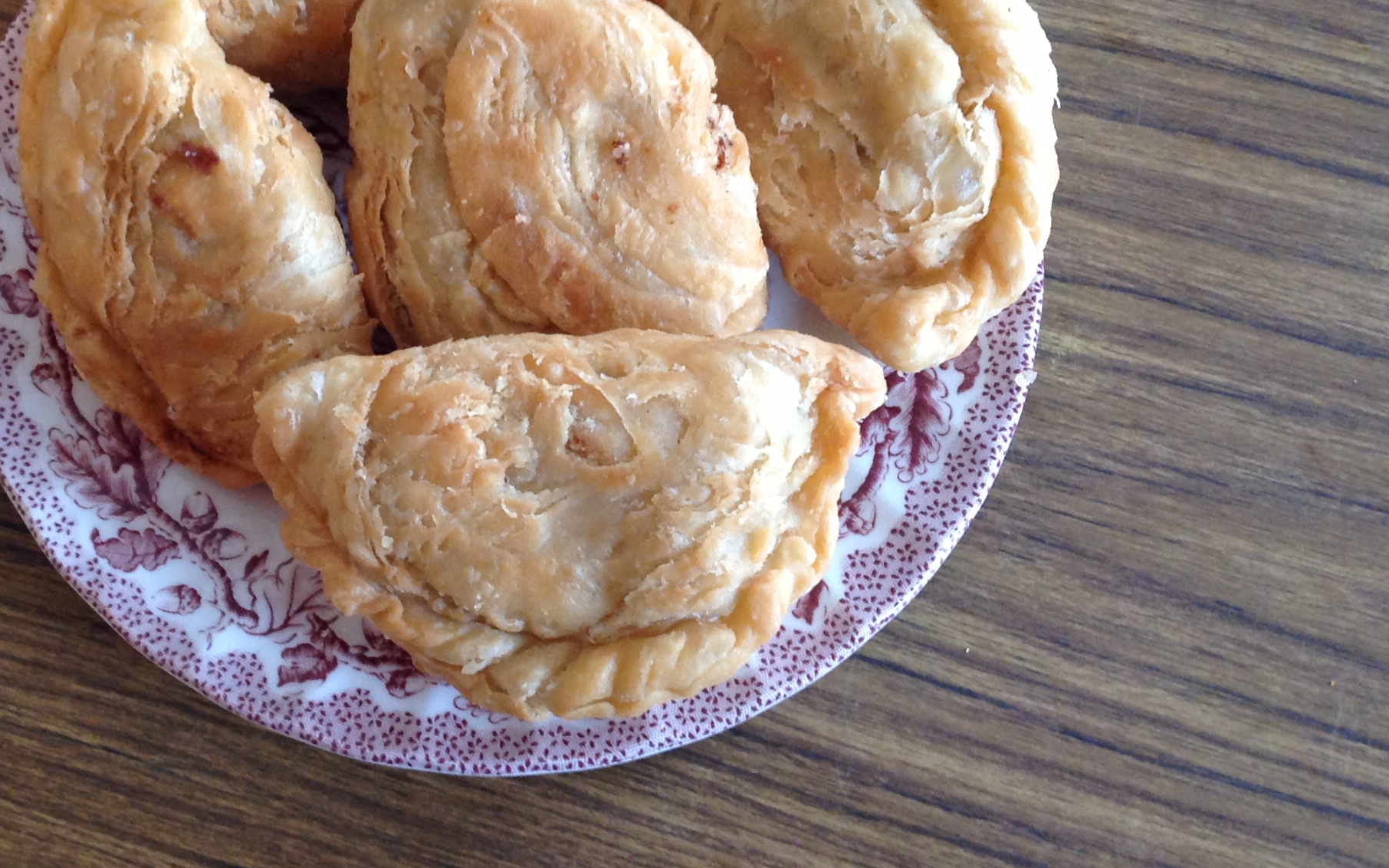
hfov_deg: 37.8
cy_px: 332
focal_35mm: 53
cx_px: 473
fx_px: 2006
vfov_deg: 24.3
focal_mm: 4.28
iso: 160
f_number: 2.4
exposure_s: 1/15
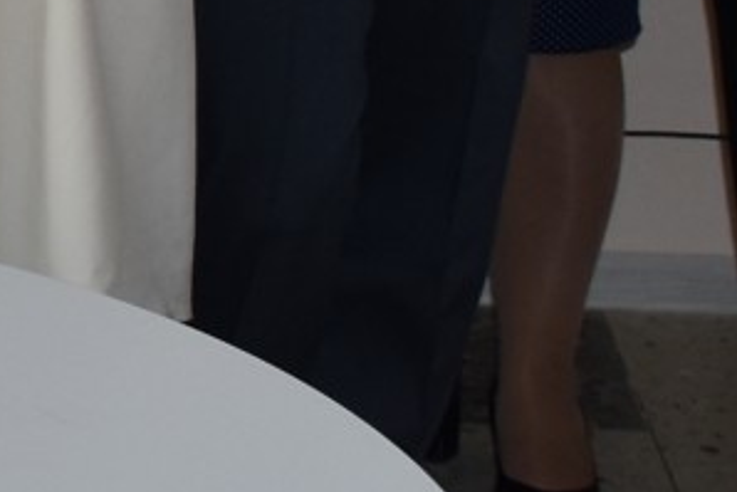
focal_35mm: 181
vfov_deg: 6.9
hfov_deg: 10.5
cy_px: -922
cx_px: -705
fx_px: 3707
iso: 250
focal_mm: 18
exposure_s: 1/125
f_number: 5.6
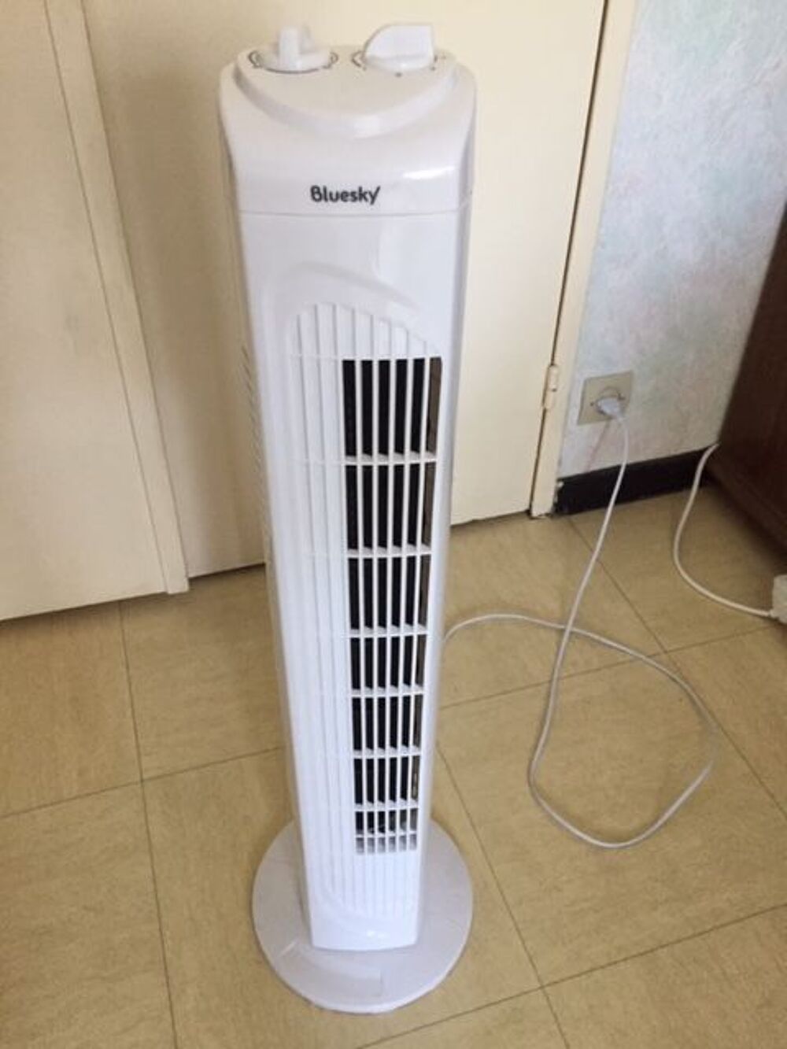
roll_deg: -0.4
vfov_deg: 61.7
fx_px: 879
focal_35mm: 29
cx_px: 394
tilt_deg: -40.9
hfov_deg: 48.2
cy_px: 524
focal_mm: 4.15
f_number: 2.2
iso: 320
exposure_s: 1/33
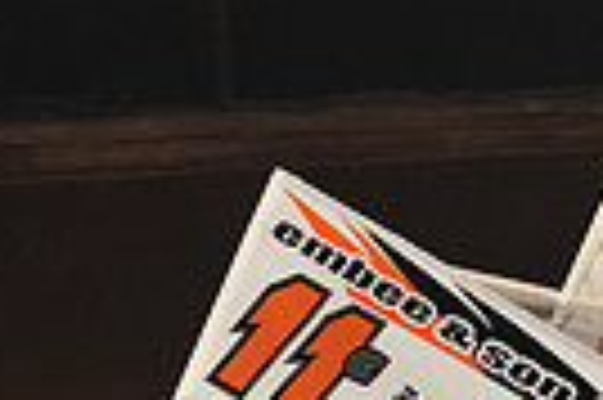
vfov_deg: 3.0
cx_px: 698
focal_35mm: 454
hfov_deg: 4.5
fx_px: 7595
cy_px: 557
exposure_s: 1/320
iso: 800
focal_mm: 105
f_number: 6.3
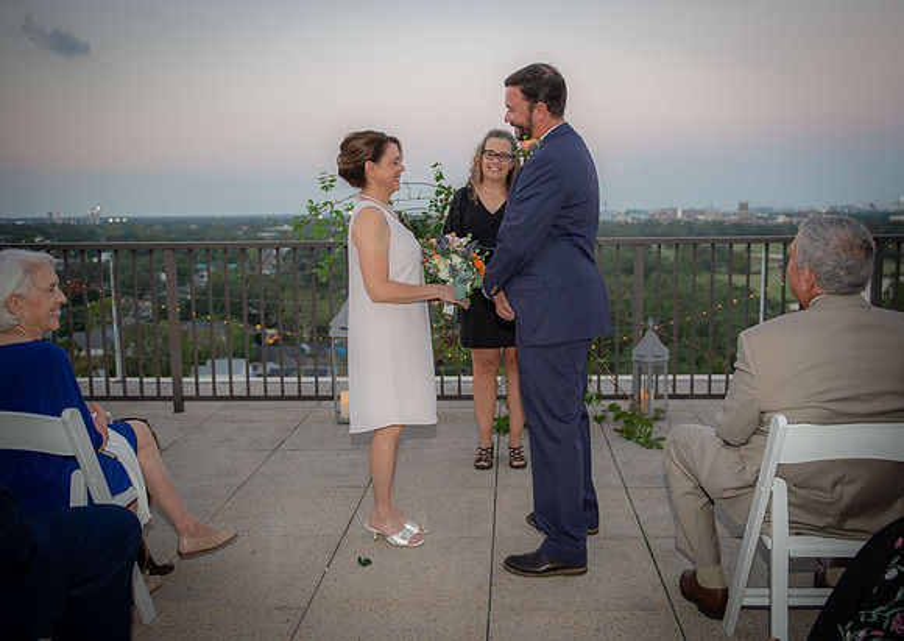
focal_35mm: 35
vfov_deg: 39.4
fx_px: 895
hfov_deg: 53.6
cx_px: 481
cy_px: 320
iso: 800
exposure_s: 1/100
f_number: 2.8
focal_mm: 31
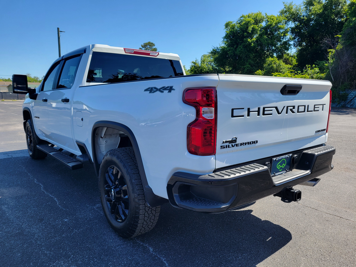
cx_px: 178
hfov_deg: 67.3
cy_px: 134
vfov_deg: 53.1
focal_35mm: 26
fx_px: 267
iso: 40
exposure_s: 1/1142
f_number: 1.8
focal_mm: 5.4
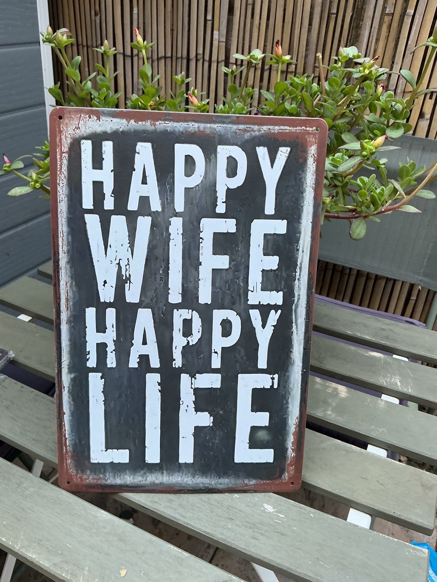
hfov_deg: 48.2
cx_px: 218
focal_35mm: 29
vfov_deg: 61.7
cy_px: 291
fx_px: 488
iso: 64
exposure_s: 1/120
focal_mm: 3
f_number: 1.8
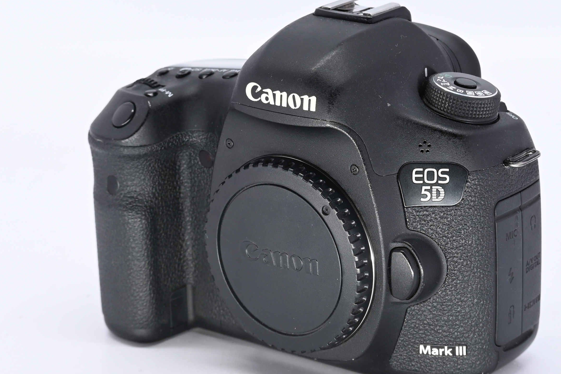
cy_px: 156
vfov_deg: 10.9
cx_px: 355
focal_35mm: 126
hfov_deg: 16.2
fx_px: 1963
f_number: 9
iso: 500
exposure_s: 1/125
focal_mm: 50
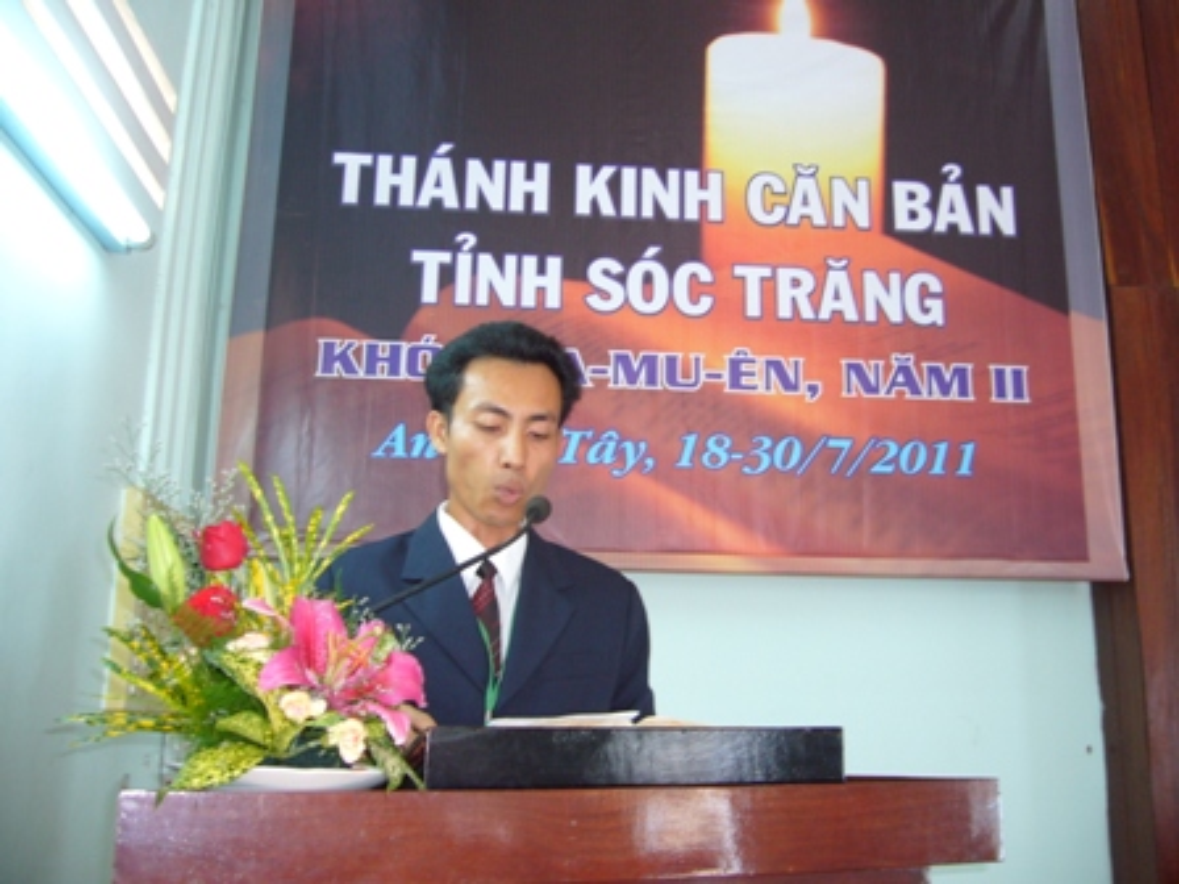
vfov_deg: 40.7
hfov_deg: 52.6
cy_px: 442
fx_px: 1192
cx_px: 590
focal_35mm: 35
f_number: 2.8
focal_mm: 5.8
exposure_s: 1/13
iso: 100
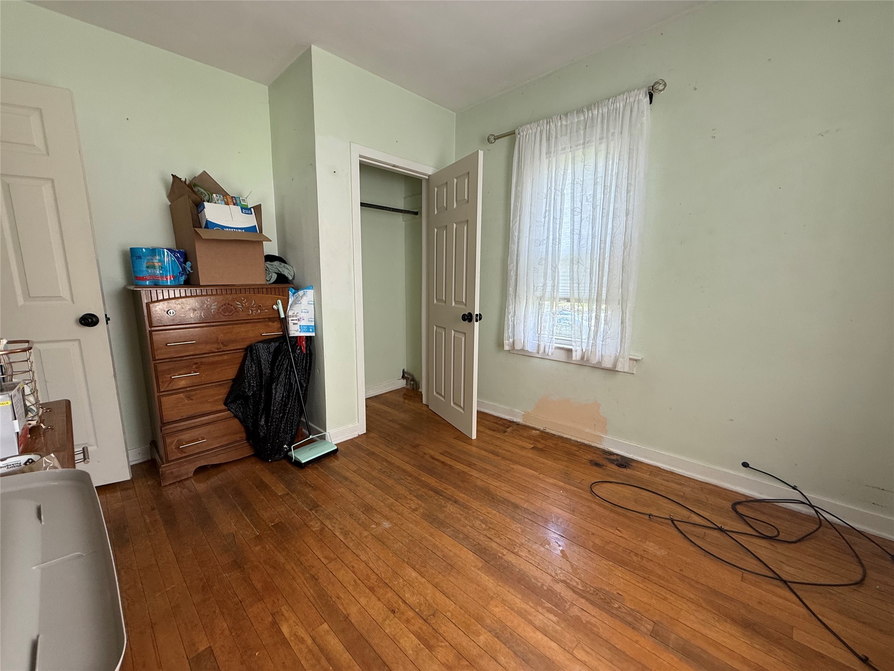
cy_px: 336
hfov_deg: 102.1
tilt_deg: -8.6
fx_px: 362
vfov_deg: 85.7
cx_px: 447
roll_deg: +0.2
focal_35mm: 14
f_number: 2.2
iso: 100
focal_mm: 2.22
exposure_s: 1/99
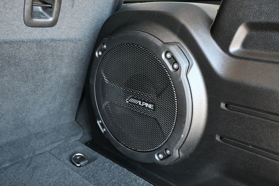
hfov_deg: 62.0
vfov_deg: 43.6
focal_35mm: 30
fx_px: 232
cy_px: 93
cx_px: 140
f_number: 3.8
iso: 3200
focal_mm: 20
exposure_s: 1/100
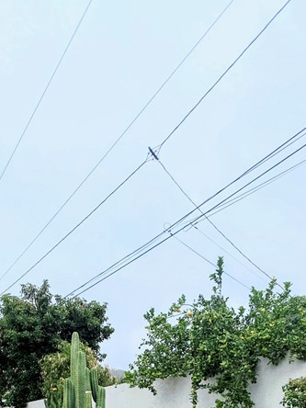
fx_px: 354
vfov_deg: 45.1
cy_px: 449
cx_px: 103
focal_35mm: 30
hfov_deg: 46.1
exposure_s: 1/714
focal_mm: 2.2
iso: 20
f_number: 1.9
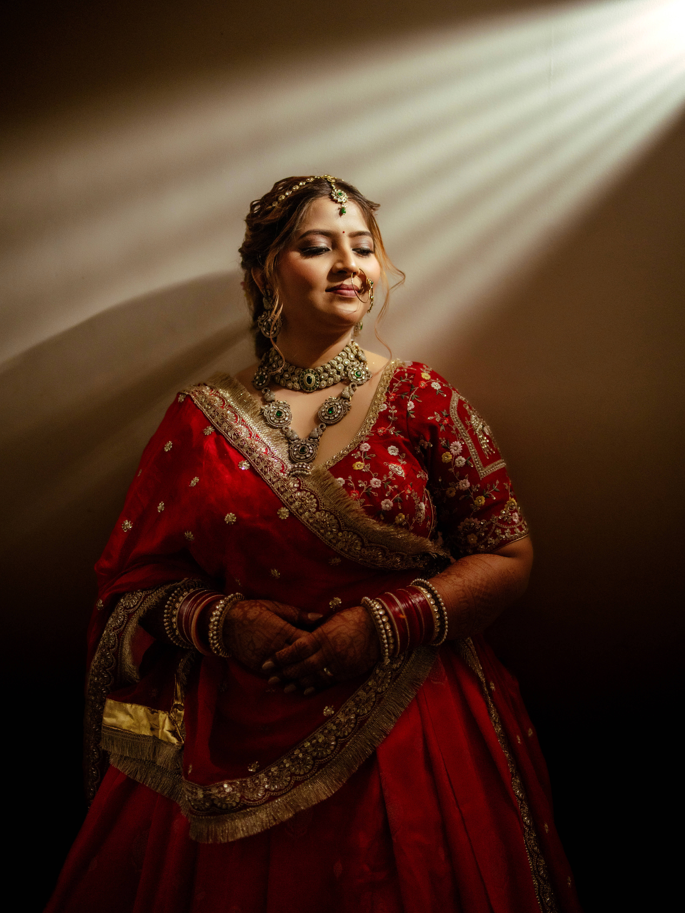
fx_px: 1003
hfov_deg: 37.7
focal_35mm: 38
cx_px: 342
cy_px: 462
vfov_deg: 49.0
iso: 1250
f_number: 1.4
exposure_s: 1/250
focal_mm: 35
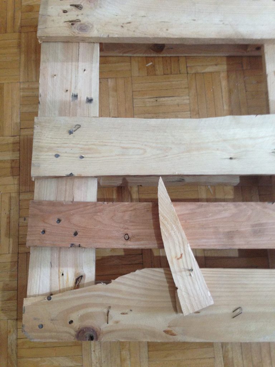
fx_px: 350
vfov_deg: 55.4
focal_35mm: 33
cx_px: 138
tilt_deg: -76.2
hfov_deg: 42.9
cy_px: 184
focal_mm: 4.12
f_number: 2.4
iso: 200
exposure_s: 1/20
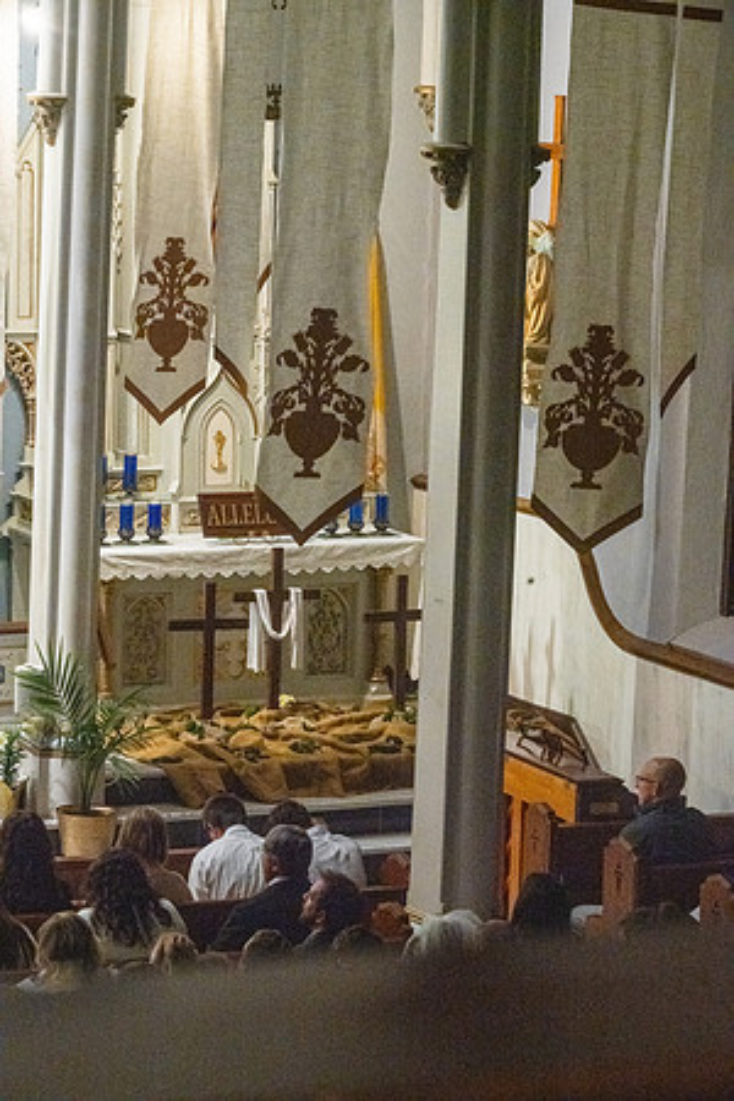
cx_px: 367
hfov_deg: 10.5
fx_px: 3976
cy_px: 550
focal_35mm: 130
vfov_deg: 15.8
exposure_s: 1/40
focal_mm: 130
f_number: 14
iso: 5000
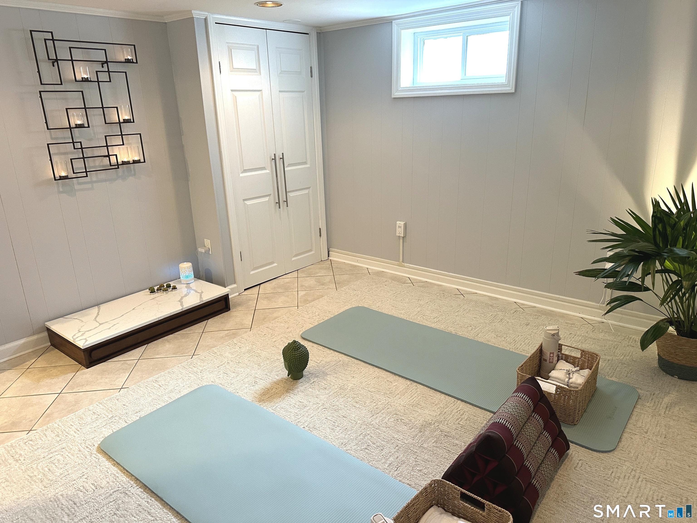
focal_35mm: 24
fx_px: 483
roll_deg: +1.8
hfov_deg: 71.6
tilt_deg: -17.1
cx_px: 348
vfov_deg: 56.8
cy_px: 262
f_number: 1.78
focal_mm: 6.86
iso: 320
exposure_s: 1/60
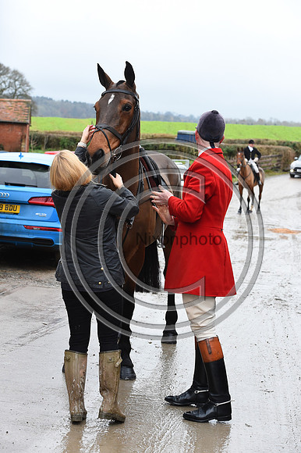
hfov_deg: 19.4
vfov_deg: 28.9
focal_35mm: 70
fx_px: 879
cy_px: 226
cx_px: 150
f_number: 6.3
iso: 2500
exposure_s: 1/800
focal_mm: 70
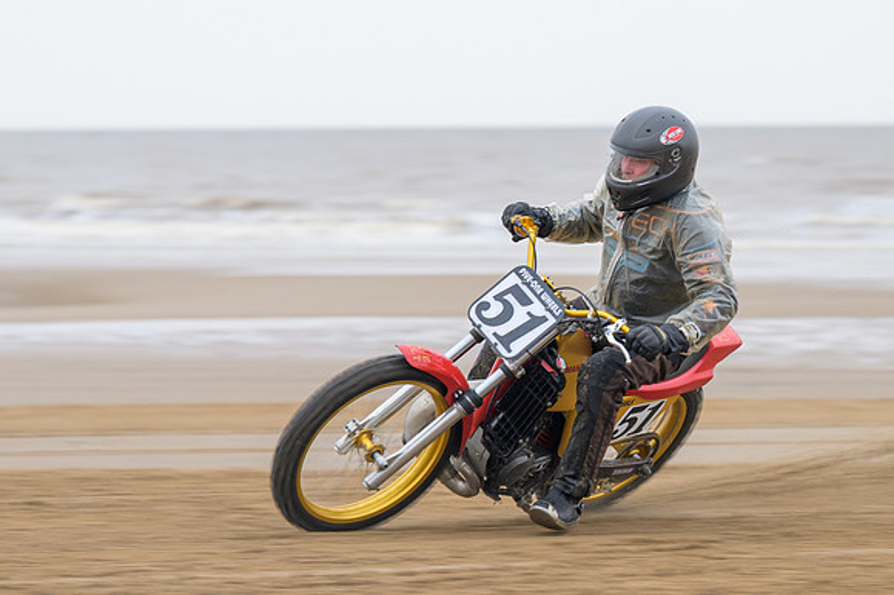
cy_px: 366
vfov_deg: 6.4
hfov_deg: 9.7
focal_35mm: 213
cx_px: 437
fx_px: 5280
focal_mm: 115
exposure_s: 1/200
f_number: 4
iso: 100
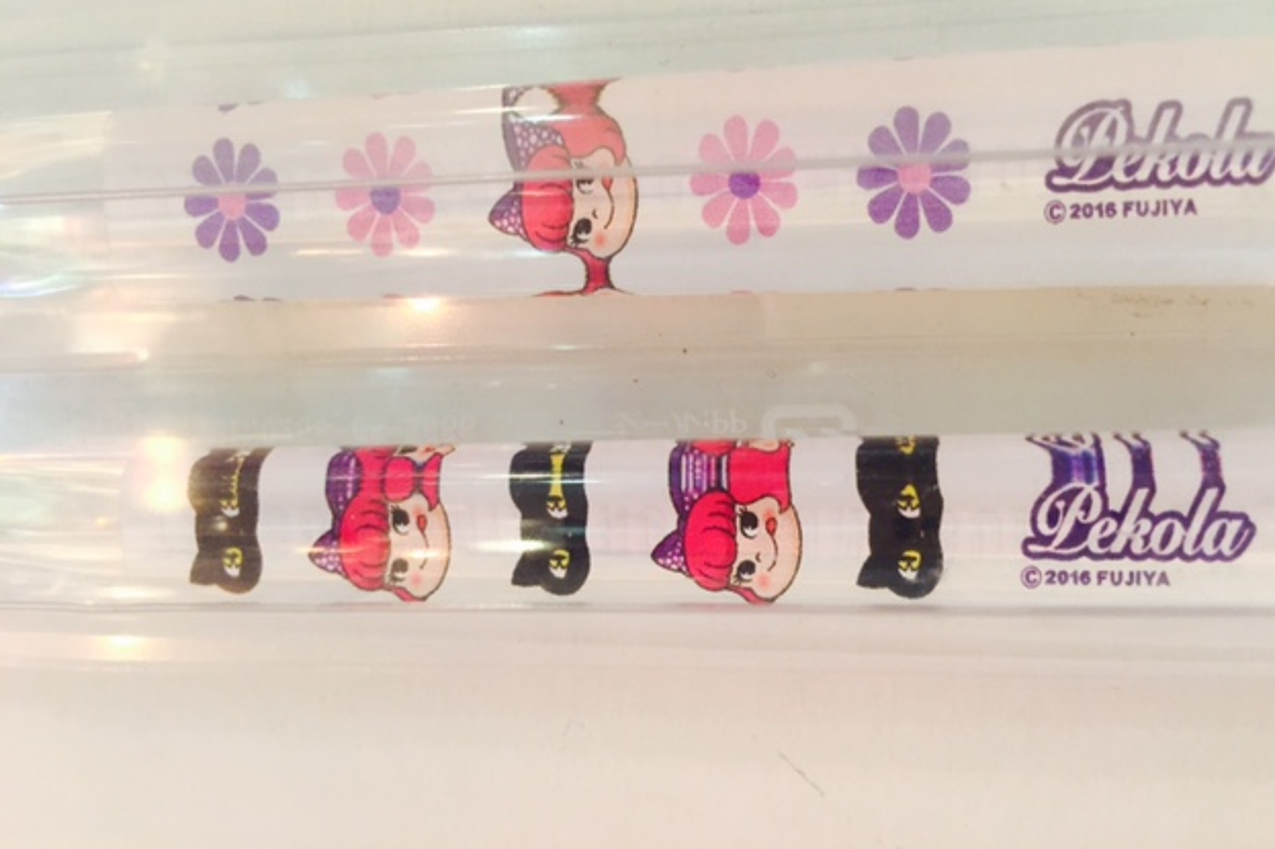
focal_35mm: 31
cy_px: 362
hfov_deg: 60.3
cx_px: 645
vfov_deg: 42.2
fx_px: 1098
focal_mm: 4.15
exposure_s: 1/33
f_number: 2.2
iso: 125
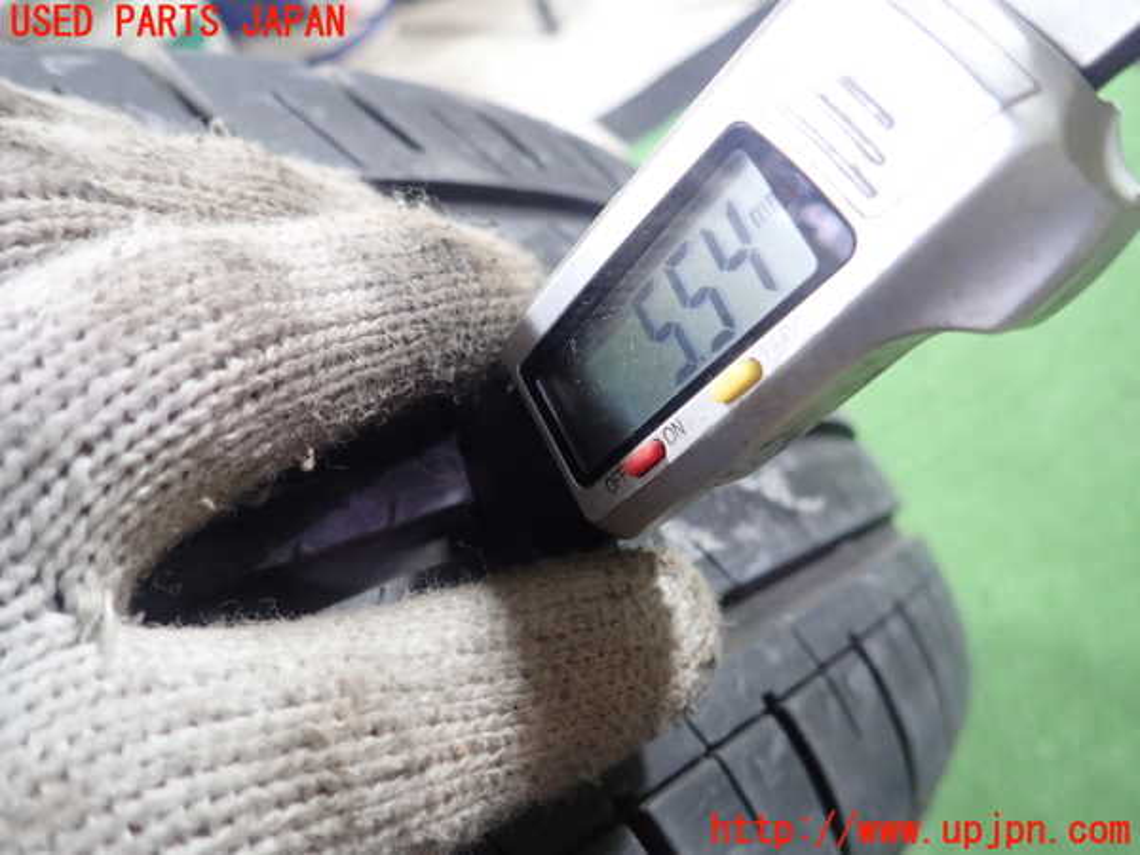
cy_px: 428
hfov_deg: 69.4
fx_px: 823
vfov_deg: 54.9
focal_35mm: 25
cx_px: 570
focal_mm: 4.5
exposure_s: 1/30
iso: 320
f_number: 2
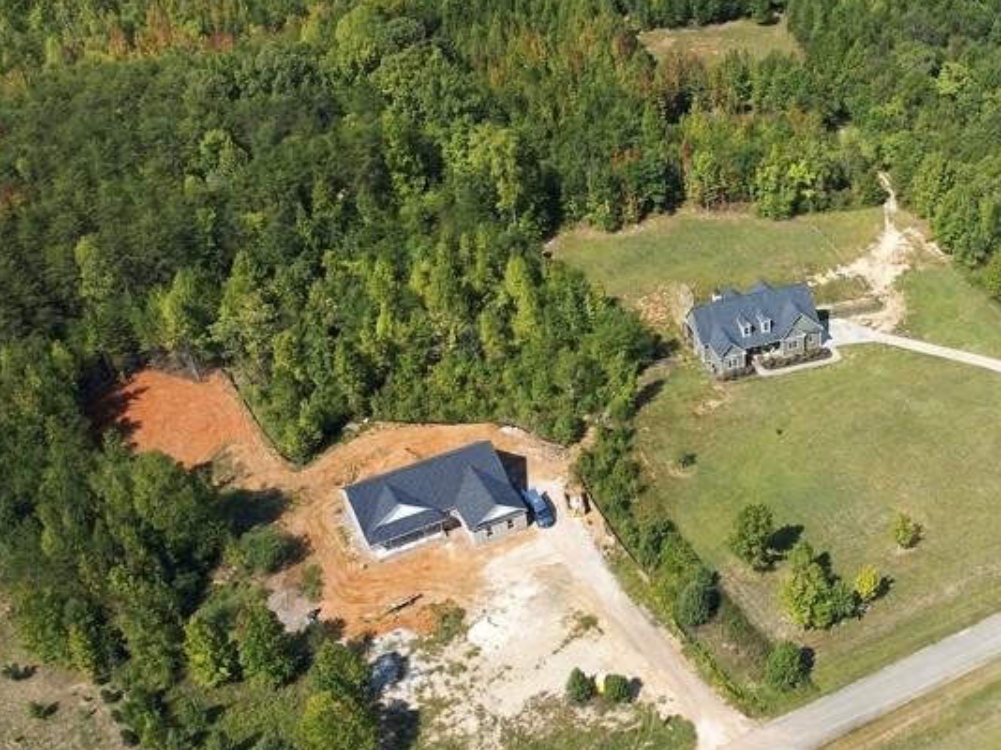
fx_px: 1330
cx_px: 821
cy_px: 472
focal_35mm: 46
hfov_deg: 39.4
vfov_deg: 31.3
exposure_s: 1/320
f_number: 6.3
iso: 100
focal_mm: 12.3
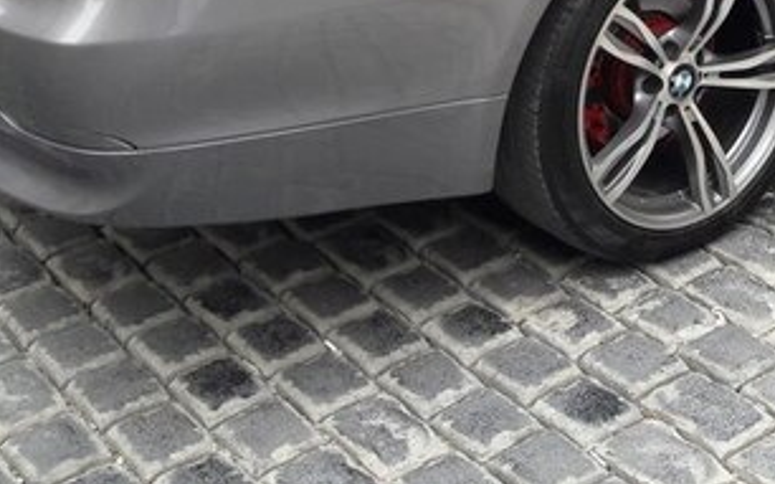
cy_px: -138
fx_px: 1351
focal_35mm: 64
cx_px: 750
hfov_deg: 30.1
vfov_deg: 18.9
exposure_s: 1/243
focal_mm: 3.7
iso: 40
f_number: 1.9
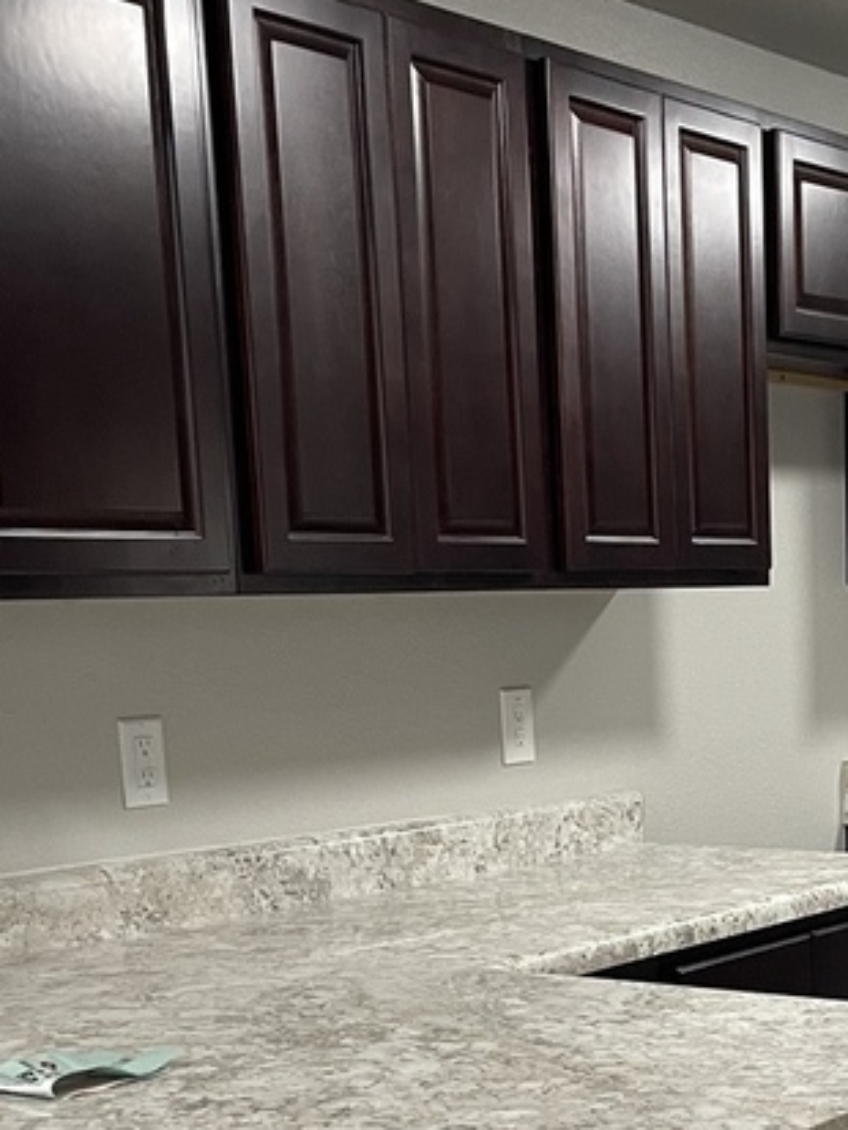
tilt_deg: -11.0
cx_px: 807
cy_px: 1004
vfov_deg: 27.6
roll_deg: +1.3
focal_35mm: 68
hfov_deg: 21.0
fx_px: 2220
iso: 160
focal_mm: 5.1
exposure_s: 1/60
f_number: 1.6
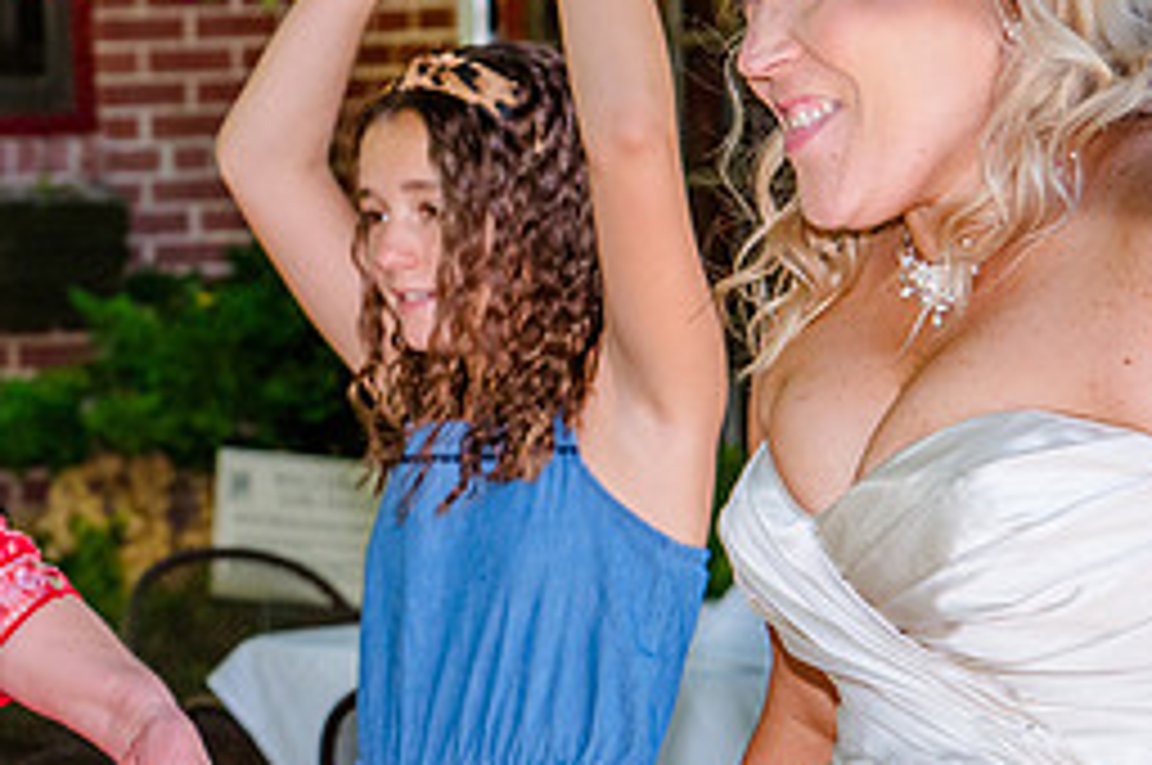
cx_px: -175
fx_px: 5880
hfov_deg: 11.0
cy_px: 441
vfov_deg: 7.4
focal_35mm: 184
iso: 1600
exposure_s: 1/500
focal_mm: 75
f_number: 5.6
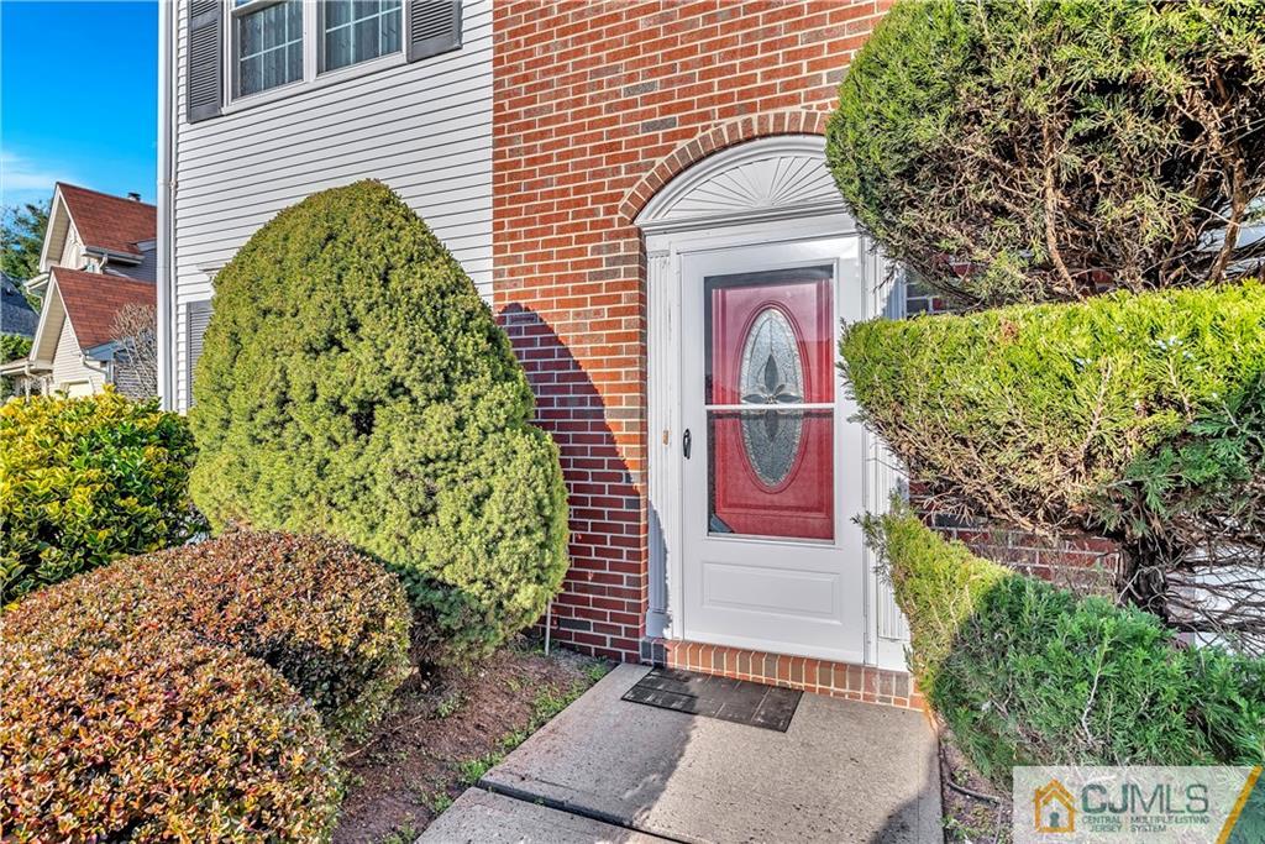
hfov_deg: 90.0
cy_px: 422
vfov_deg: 67.4
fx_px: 633
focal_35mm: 18
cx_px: 632
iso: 200
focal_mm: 18
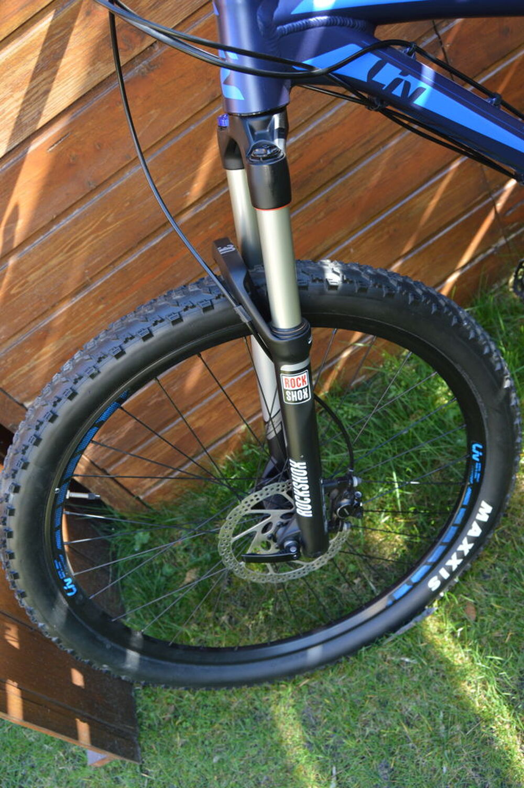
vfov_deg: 62.0
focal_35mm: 30
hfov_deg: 43.5
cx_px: 262
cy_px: 394
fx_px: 656
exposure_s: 1/100
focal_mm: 20
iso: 400
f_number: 5
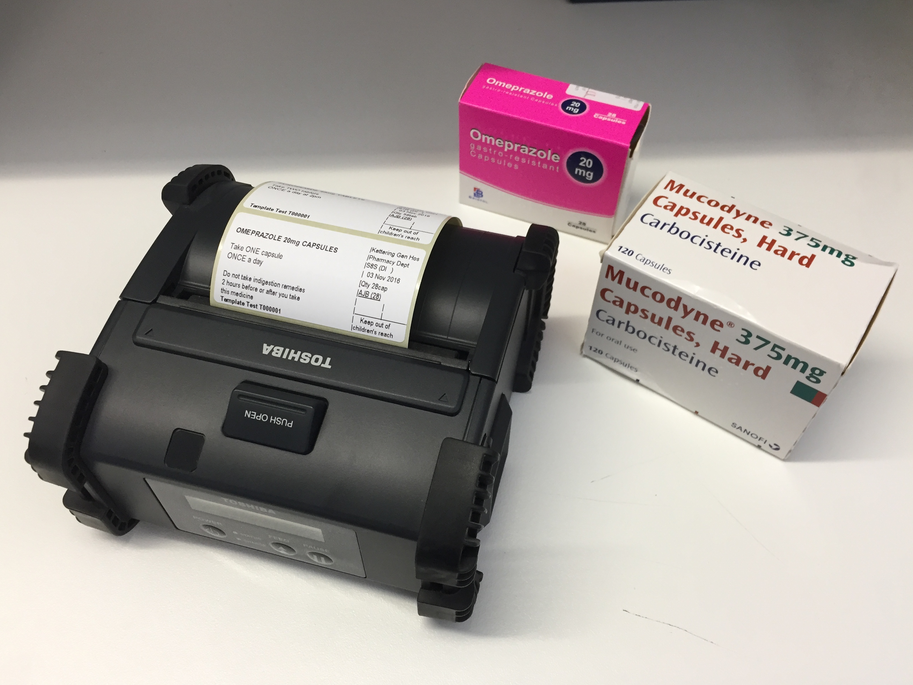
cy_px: 351
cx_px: 449
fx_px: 791
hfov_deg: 60.0
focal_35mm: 30
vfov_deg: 46.8
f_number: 2.2
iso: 64
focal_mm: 4.15
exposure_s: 1/33
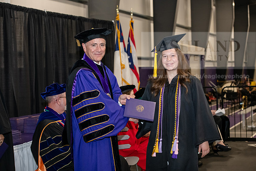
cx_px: 128
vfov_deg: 19.5
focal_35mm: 70
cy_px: 86
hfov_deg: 28.8
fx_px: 498
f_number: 5
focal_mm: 70
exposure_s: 1/200
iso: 2500
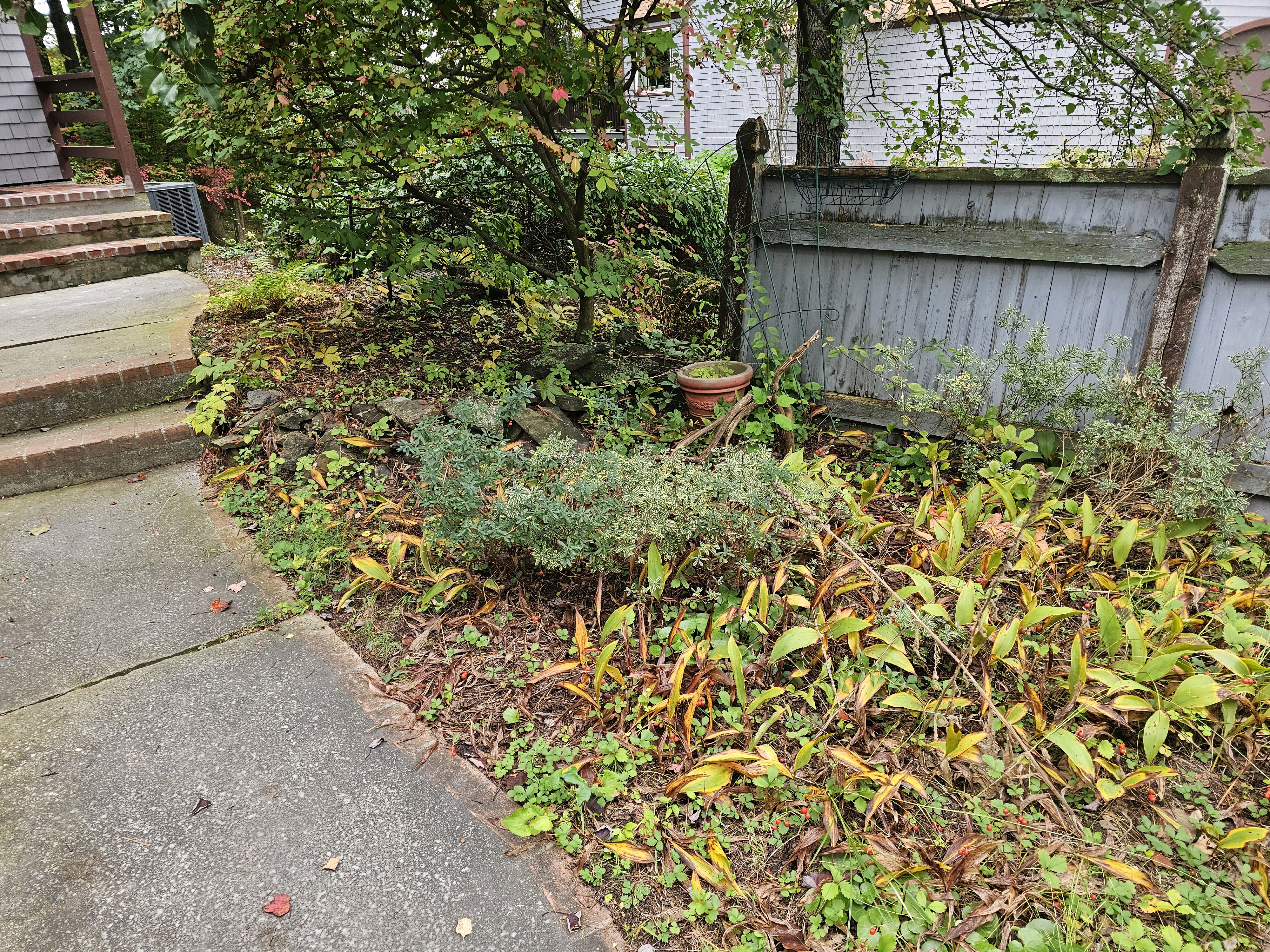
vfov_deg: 58.9
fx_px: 844
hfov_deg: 73.9
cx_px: 635
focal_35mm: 23
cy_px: 476
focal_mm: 6.3
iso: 50
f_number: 1.7
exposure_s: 1/180
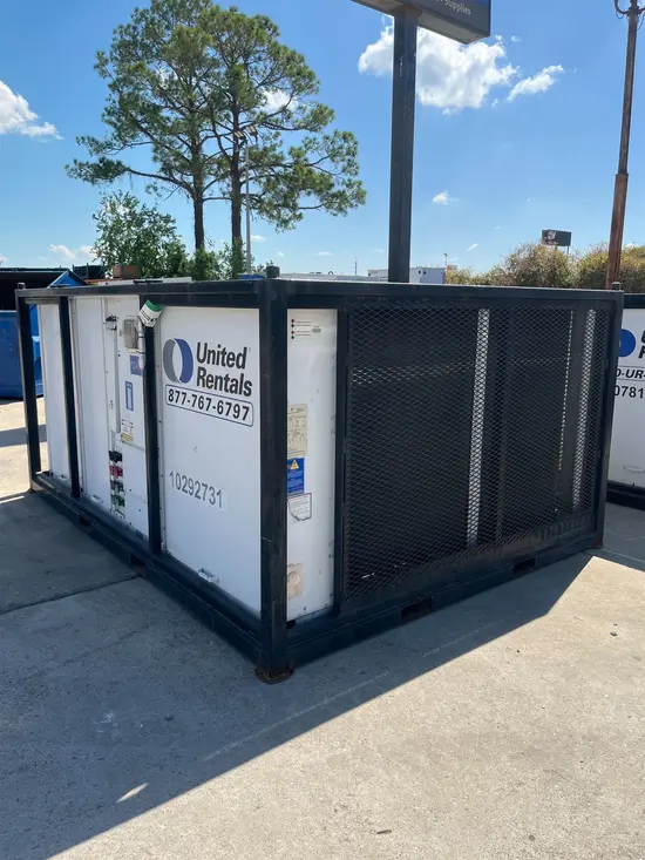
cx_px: 322
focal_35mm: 26
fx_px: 646
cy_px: 430
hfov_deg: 53.1
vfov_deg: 67.3
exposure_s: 1/3623
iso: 50
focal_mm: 5.1
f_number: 1.6
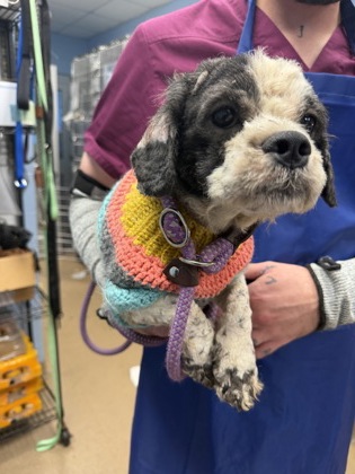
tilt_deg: -16.2
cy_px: 237
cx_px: 178
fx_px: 328
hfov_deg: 56.8
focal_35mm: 24
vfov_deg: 71.6
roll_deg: -2.9
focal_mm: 6.76
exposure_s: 1/64
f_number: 1.78
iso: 160
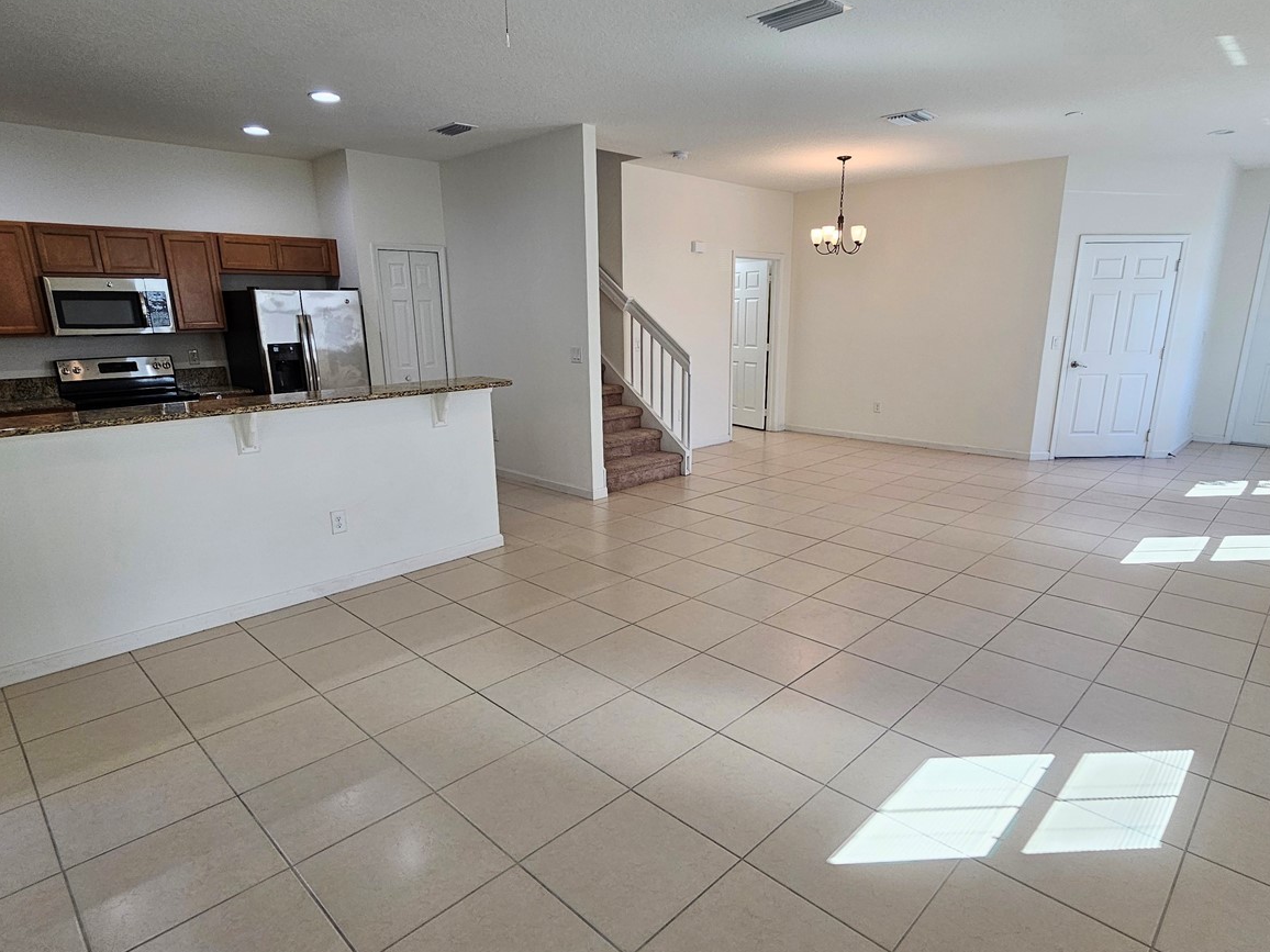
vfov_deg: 71.5
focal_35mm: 18
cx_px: 648
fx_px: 660
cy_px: 503
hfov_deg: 87.7
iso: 64
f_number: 2.2
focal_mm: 2.2
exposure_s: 1/60
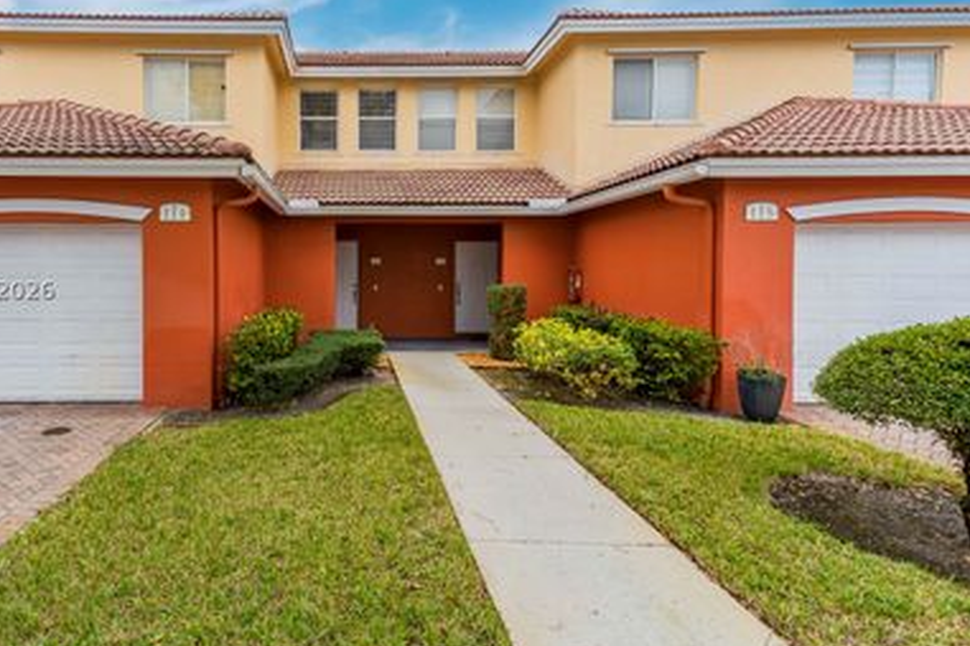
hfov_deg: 79.3
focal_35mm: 21
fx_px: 566
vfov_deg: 59.4
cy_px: 289
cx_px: 349
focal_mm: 16
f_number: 7.1
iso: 100
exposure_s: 1/125
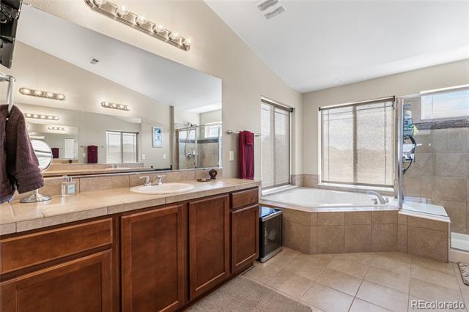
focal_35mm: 16
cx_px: 234
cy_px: 156
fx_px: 208
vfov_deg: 73.7
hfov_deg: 96.8
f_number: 8
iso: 500
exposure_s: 1/15
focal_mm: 16
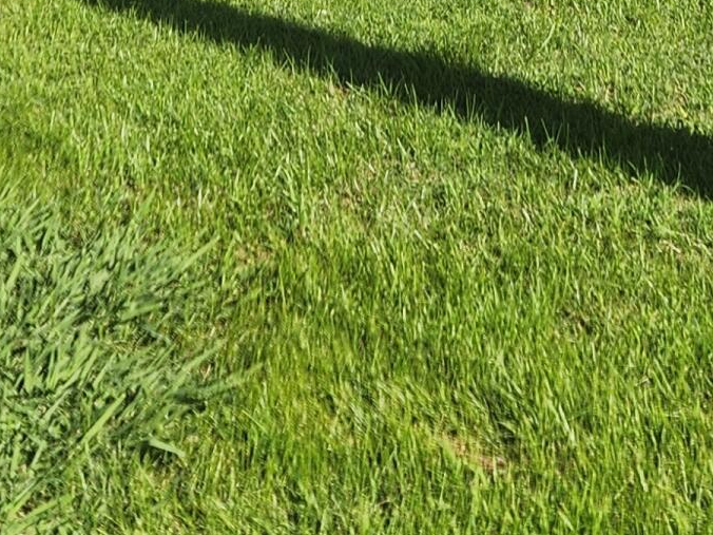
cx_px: 599
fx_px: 2101
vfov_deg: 13.0
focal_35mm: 102
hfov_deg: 19.0
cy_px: -466
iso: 20
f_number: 1.8
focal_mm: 5.4
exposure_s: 1/1794
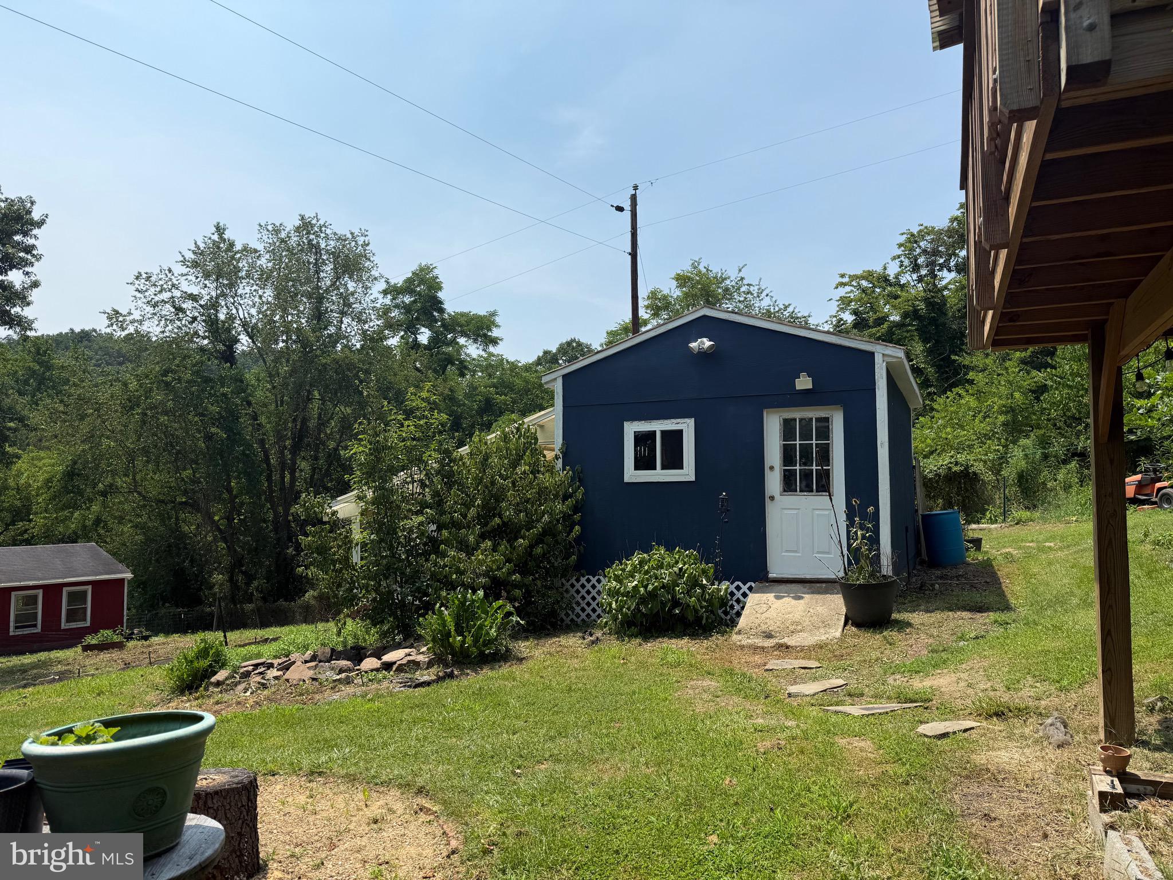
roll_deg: -0.4
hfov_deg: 71.6
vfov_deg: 56.8
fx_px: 813
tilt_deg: +4.3
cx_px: 586
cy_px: 440
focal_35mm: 24
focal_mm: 6.76
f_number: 1.78
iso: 80
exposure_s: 1/6173
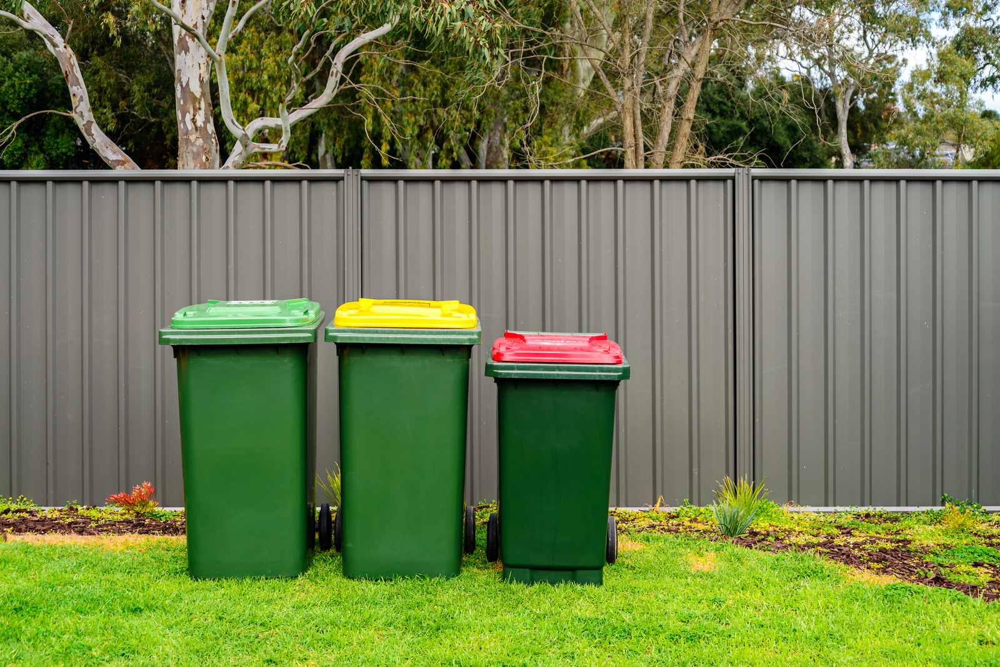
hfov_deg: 41.1
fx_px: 1334
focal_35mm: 48
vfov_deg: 28.1
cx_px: 500
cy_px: 334
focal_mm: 48
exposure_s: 1/320
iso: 100
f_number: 5
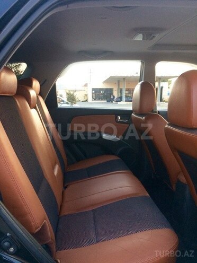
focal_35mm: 29
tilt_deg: -11.1
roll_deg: -0.2
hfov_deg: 48.2
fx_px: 220
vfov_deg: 61.7
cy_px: 132
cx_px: 98
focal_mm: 4.15
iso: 64
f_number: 2.2
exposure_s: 1/33
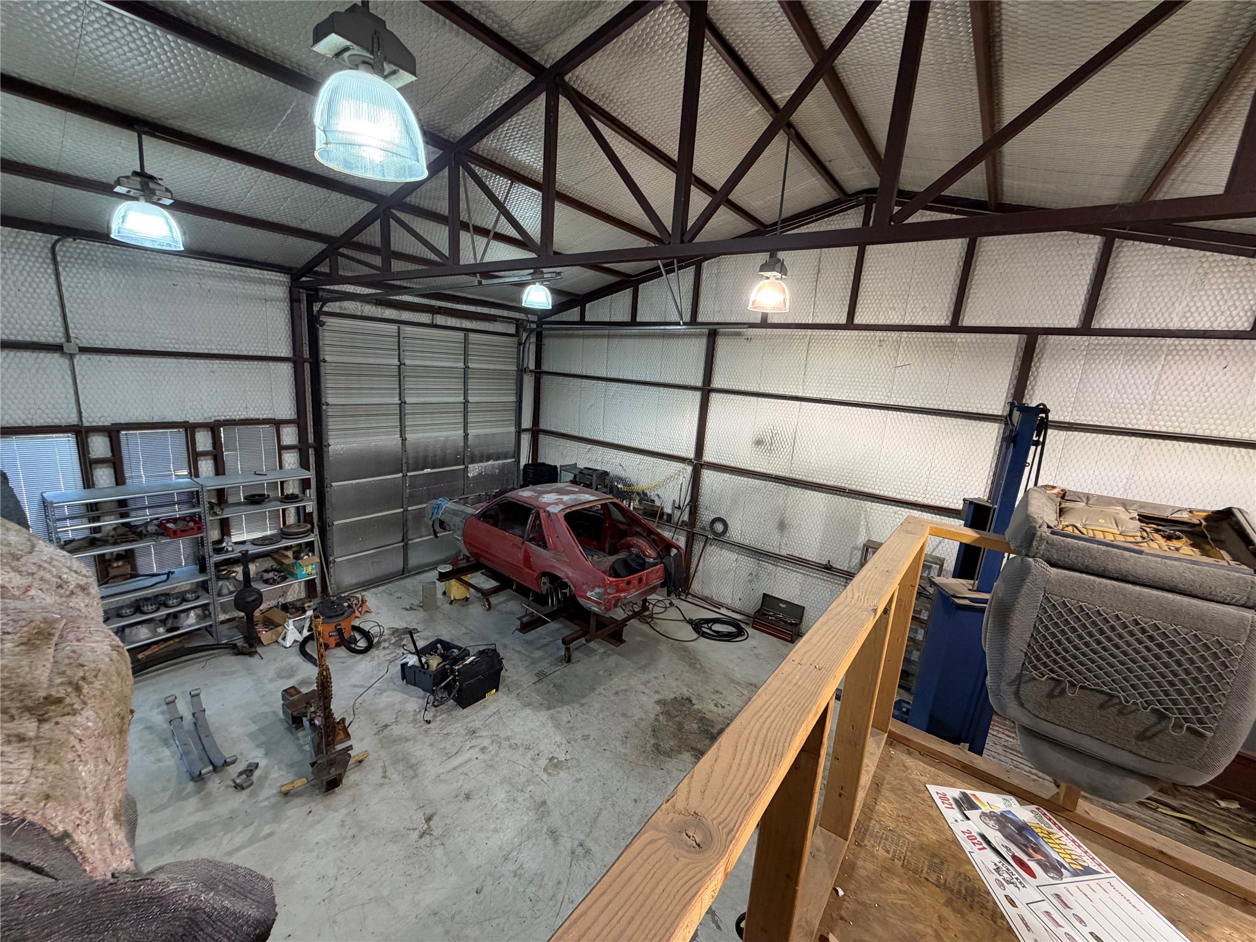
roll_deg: -4.5
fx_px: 508
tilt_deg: -11.6
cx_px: 628
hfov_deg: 102.1
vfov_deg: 85.7
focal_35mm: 14
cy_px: 471
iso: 250
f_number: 2.2
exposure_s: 1/120
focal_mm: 2.22
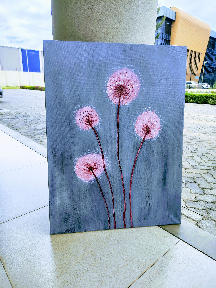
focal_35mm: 24
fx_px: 200
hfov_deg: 56.8
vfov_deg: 71.6
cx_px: 108
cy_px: 144
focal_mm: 5.56
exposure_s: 1/411
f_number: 1.8
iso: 100
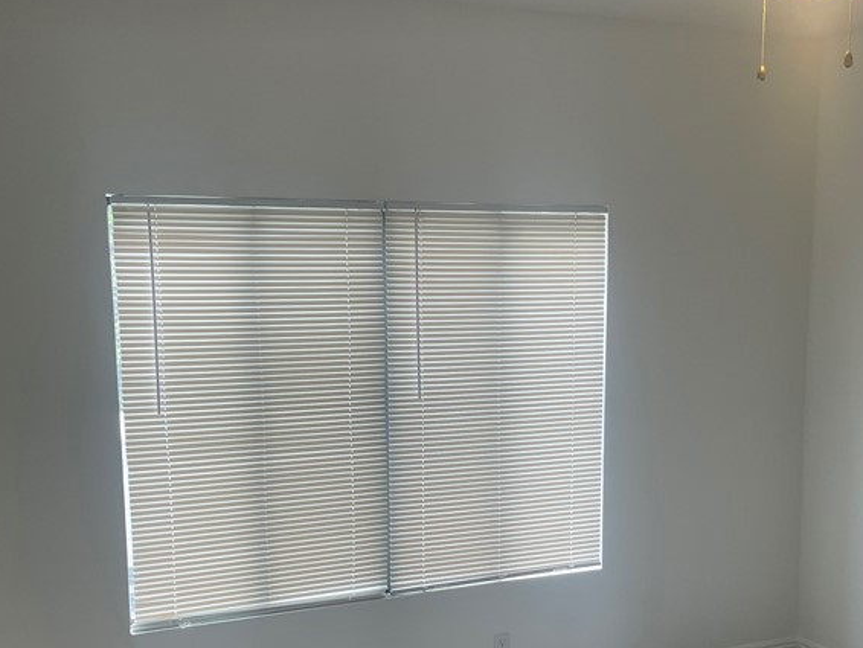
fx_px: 1172
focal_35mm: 47
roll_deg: +0.5
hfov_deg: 40.4
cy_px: 491
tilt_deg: -9.4
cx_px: 470
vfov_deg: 30.4
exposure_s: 1/120
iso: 50
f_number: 1.6
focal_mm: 4.2
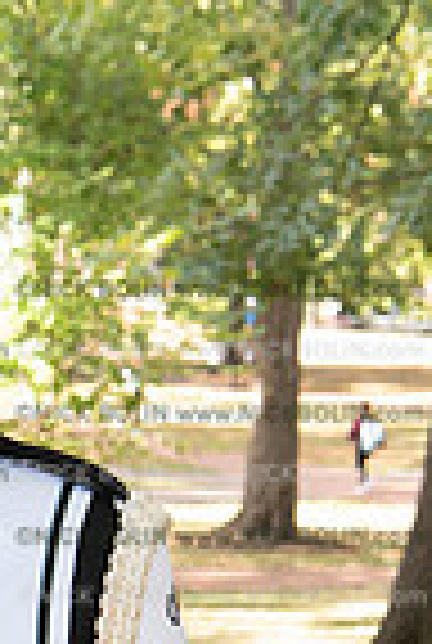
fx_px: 2812
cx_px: -198
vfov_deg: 12.8
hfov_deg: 8.6
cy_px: 721
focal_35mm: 157
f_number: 8
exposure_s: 1/100
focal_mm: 50
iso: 800
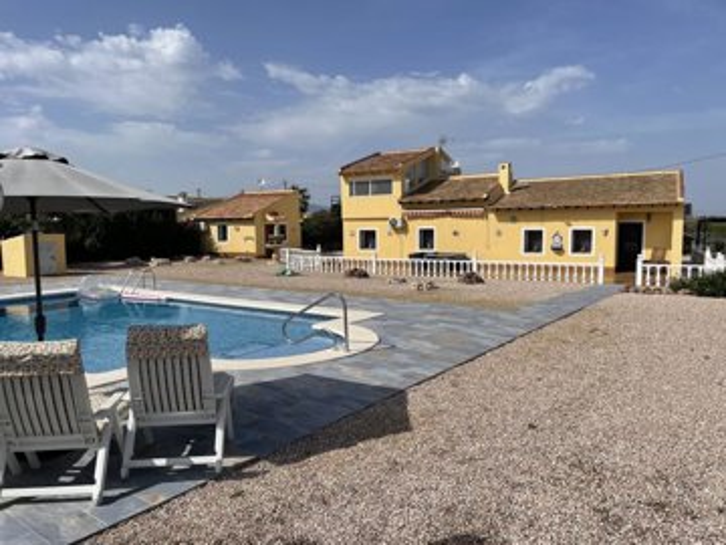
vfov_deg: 53.1
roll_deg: +1.2
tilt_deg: -5.2
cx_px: 363
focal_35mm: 26
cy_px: 272
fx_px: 545
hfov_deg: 67.3
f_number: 1.6
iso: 32
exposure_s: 1/6897
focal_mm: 4.2
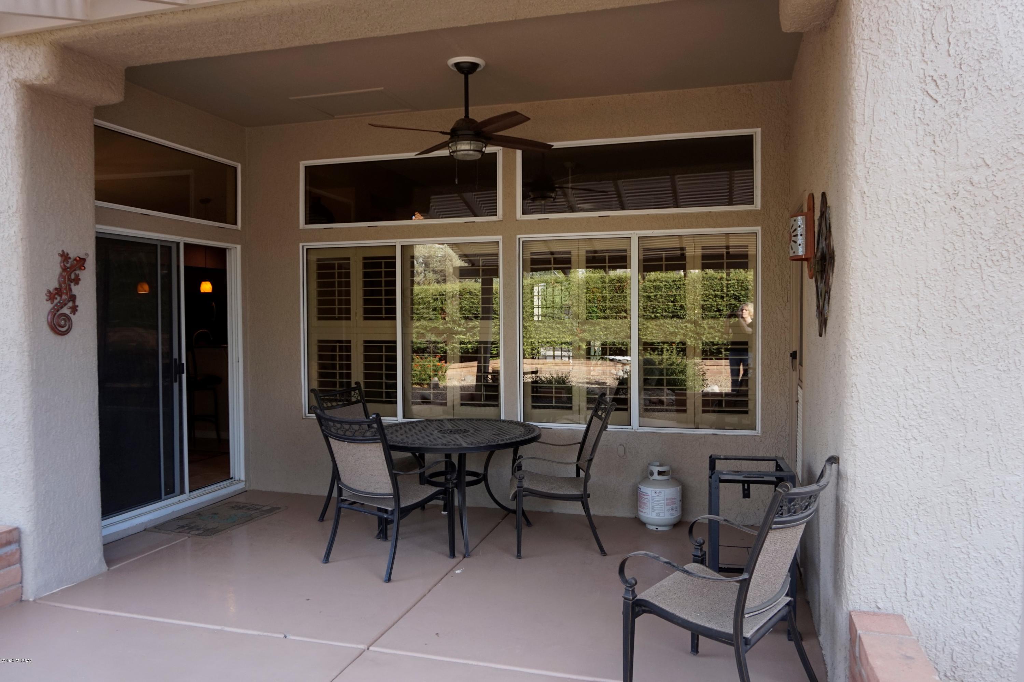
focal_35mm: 24
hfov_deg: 73.8
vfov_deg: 53.1
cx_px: 512
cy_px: 341
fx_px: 682
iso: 200
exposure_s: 1/160
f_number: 4
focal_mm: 16
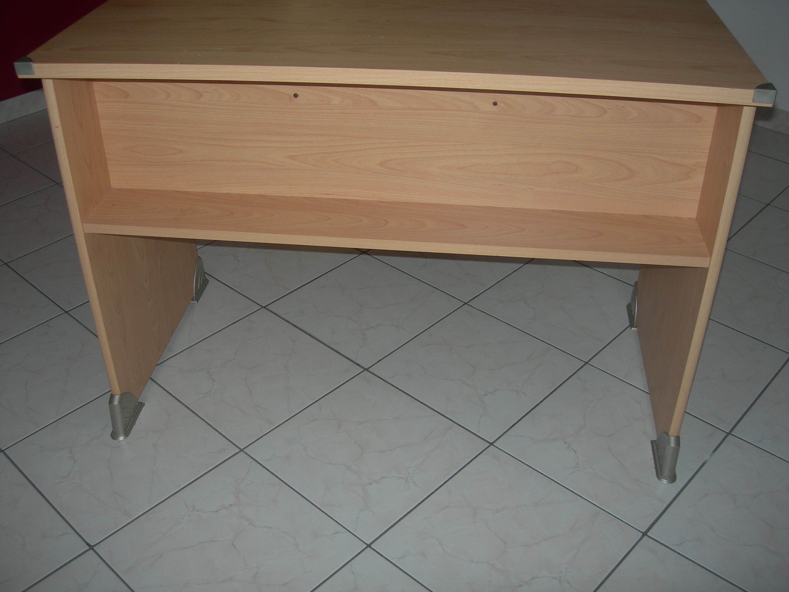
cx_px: 394
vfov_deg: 37.7
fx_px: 866
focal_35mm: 38
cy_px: 296
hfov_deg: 49.0
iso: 50
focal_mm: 7.8
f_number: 2.8
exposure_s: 1/60.1
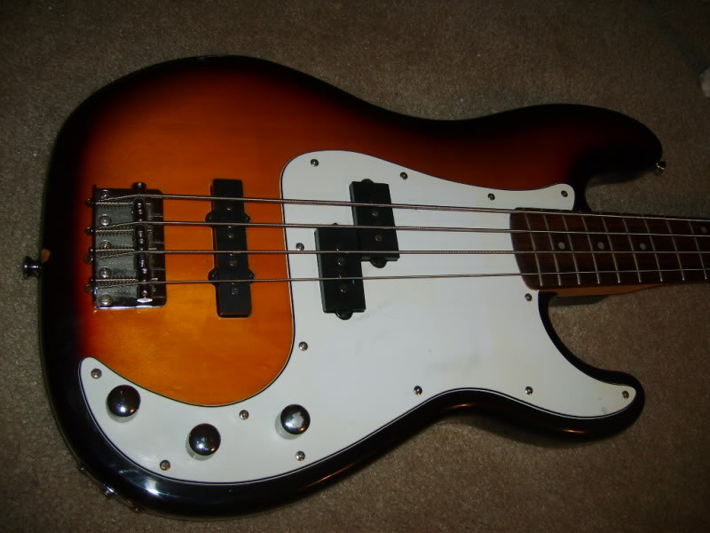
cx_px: 355
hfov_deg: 52.6
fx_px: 718
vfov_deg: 40.7
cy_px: 266
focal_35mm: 35
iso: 100
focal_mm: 5.8
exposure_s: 1/30
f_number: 2.8
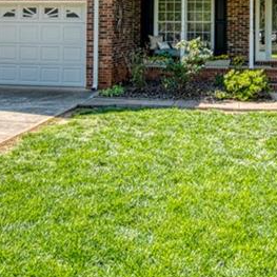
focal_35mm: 53
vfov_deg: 30.5
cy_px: 19
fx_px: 480
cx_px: 165
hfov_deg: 32.1
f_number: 6.3
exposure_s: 1/60
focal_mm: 16
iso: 100
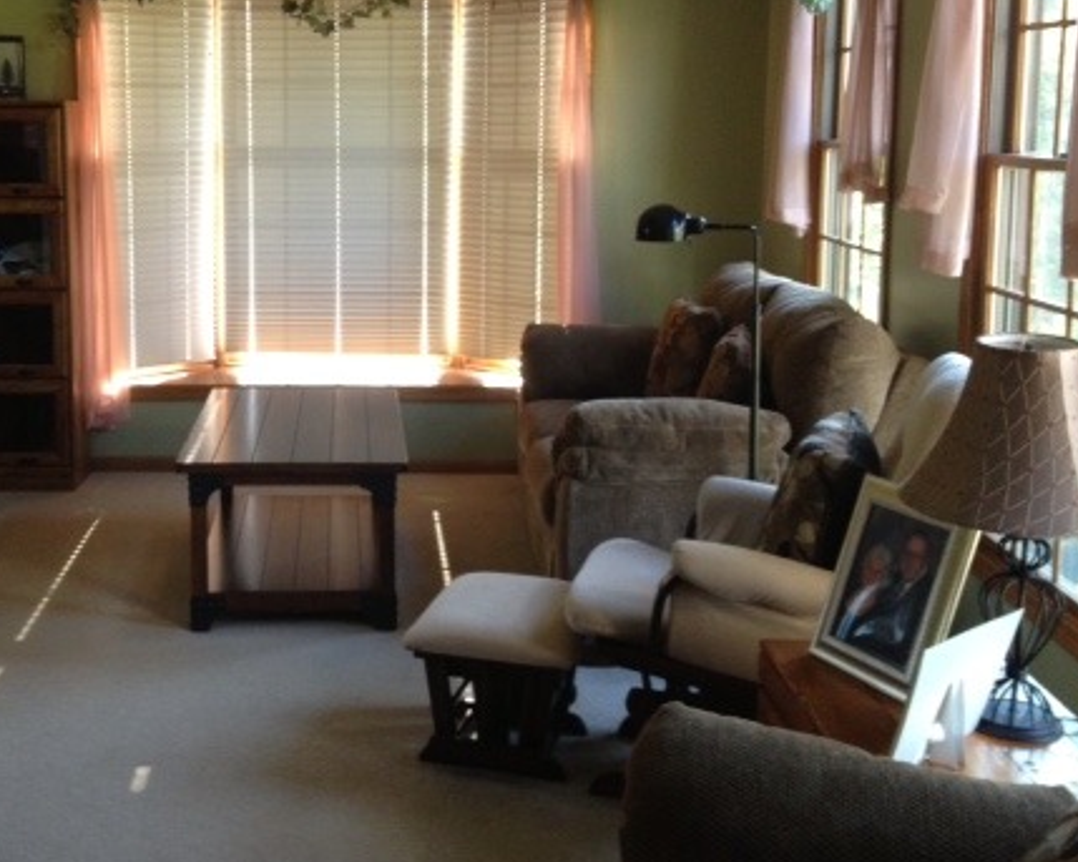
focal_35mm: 51
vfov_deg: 29.5
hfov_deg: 36.2
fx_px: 1627
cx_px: 349
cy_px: 317
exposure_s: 1/20
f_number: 2.4
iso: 100
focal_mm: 4.28
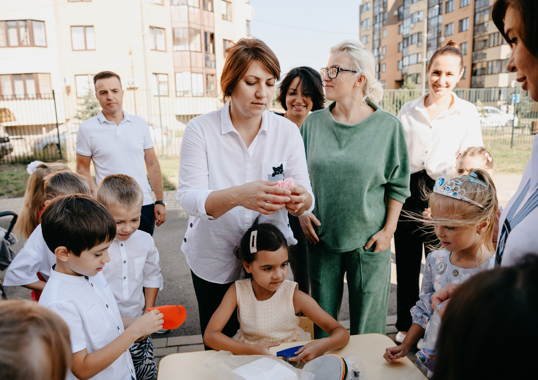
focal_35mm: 25
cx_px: 250
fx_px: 385
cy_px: 192
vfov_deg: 52.6
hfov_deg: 69.8
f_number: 4
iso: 160
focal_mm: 24
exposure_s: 1/400
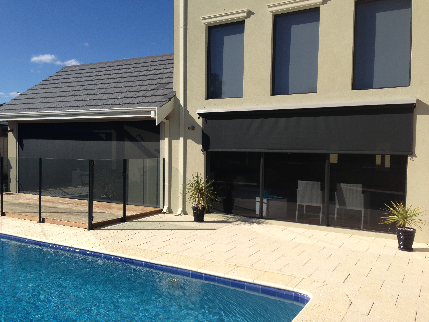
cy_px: 161
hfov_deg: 55.4
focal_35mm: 33
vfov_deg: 42.9
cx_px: 214
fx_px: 409
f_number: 2.4
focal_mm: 4.13
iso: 50
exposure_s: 1/1938
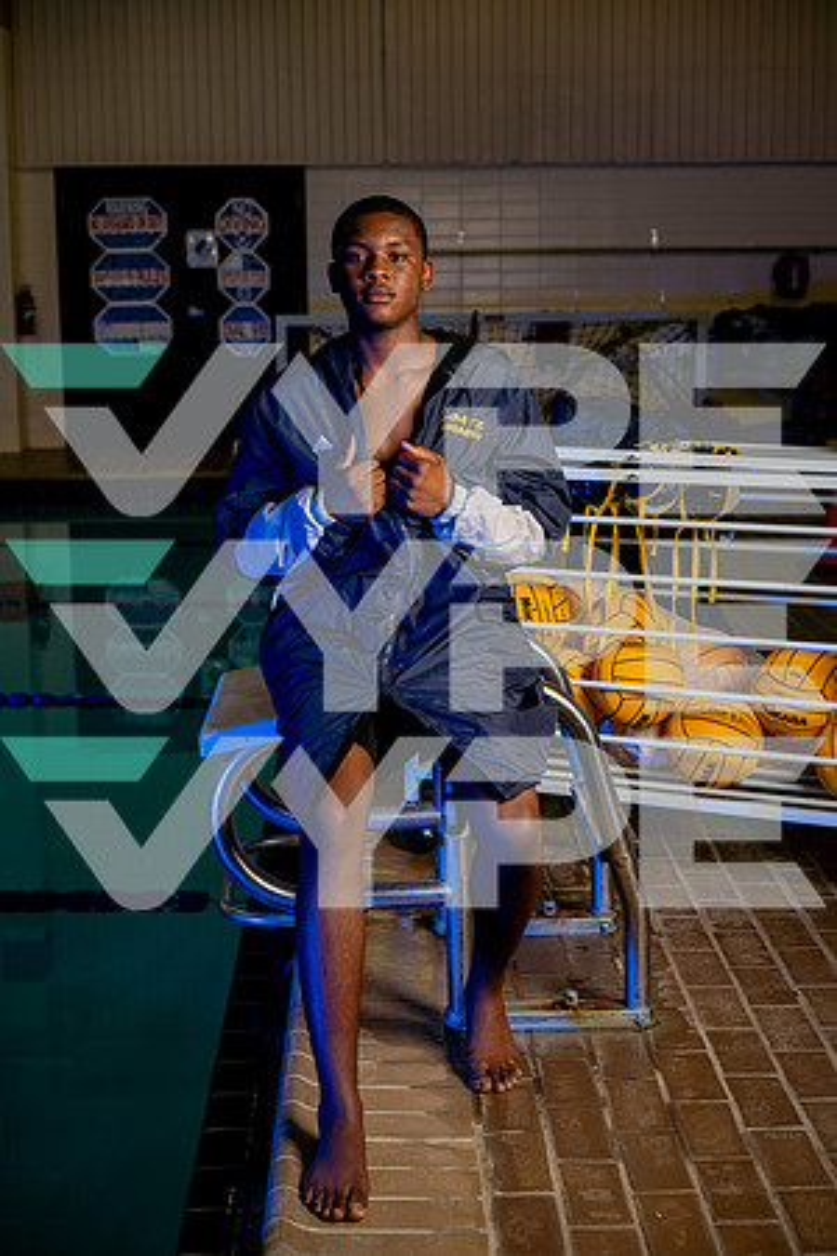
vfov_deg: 36.2
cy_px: 628
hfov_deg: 24.6
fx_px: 1918
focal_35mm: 55
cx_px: 418
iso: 80
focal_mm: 55
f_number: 5
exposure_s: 1/400
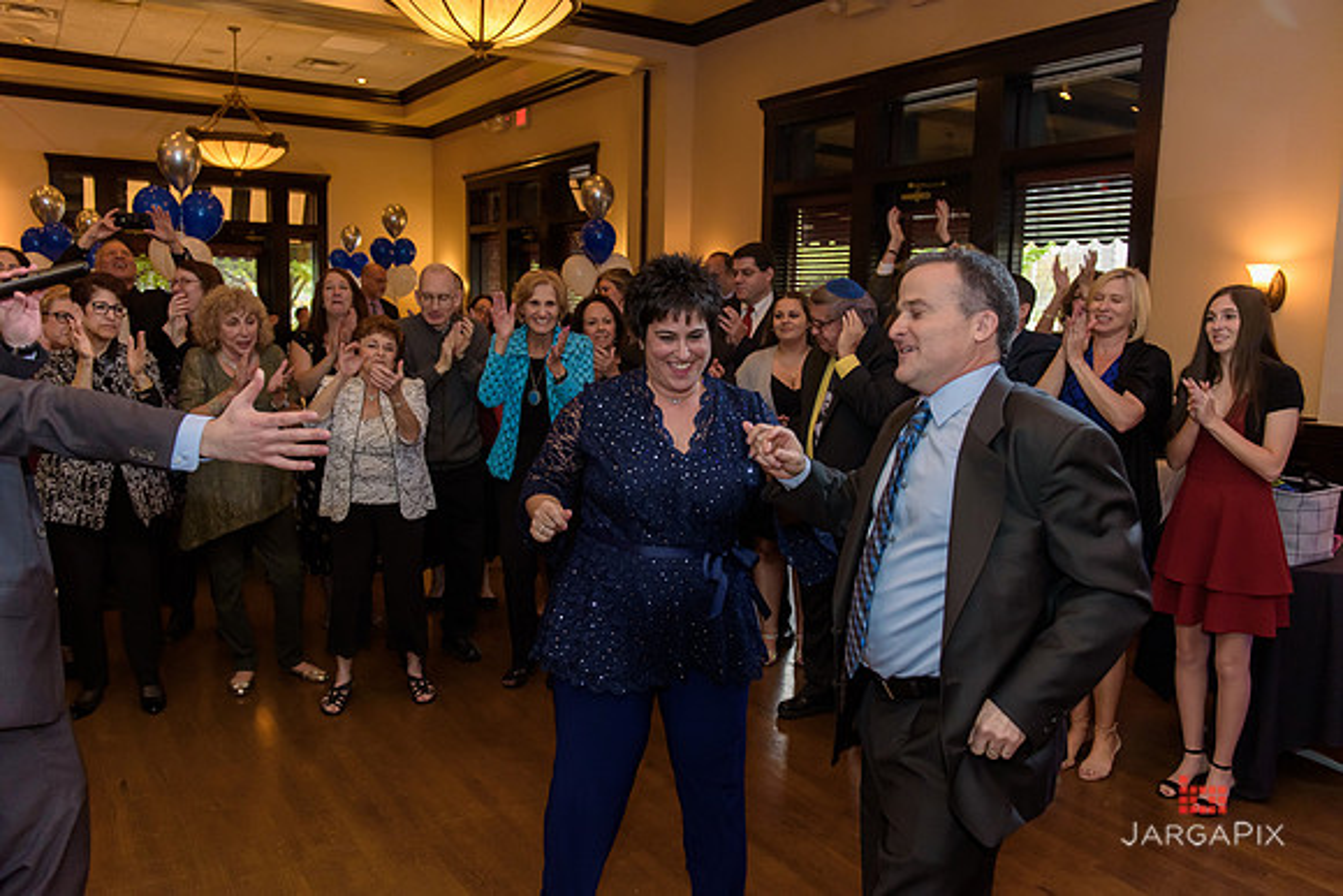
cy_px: 448
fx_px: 1082
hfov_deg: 63.6
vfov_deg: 45.0
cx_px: 672
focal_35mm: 29
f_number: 3.2
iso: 1600
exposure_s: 1/125
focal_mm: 29
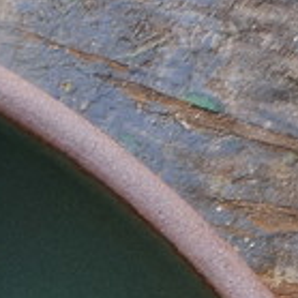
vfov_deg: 8.2
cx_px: -800
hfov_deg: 7.6
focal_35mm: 176
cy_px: 928
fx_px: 1714
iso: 20
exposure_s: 1/187
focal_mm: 5.4
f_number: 1.8
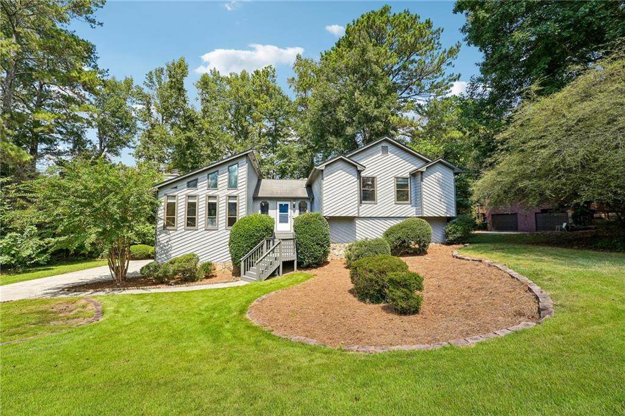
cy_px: 208
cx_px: 312
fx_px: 243
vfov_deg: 81.1
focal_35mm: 14
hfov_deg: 104.3
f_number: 8
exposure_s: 1/125
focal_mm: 14
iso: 100
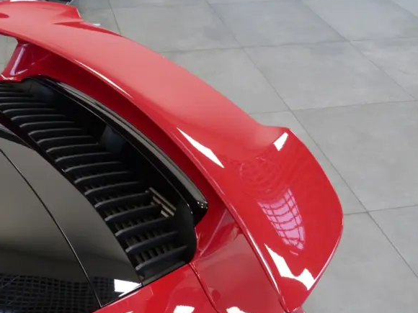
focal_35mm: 40
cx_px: 136
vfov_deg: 35.9
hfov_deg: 46.0
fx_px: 483
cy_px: 131
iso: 200
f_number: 2.9
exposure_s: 1/20
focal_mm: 5.2
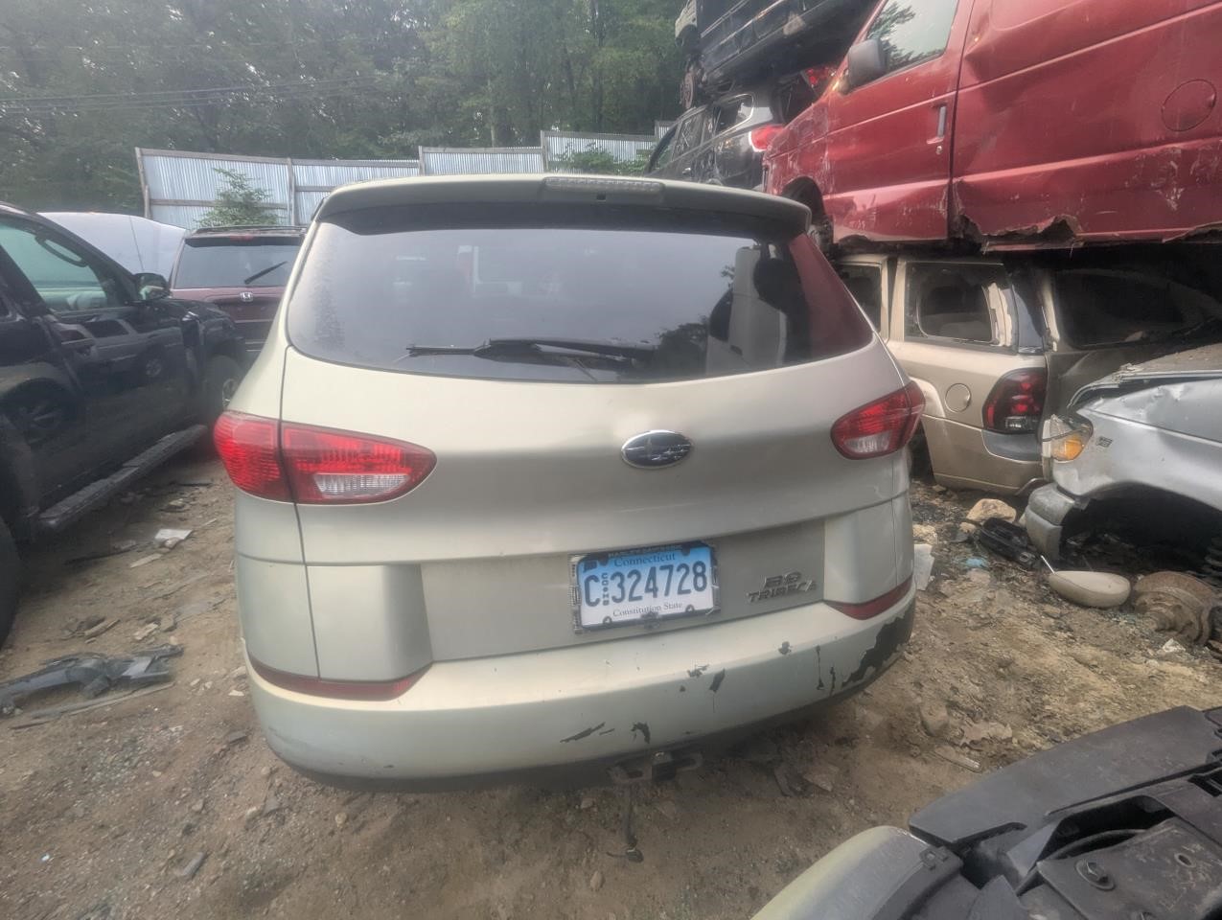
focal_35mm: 16
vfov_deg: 78.2
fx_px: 566
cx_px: 611
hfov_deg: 94.4
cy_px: 460
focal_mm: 2.35
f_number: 2.2
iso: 50
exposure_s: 1/312
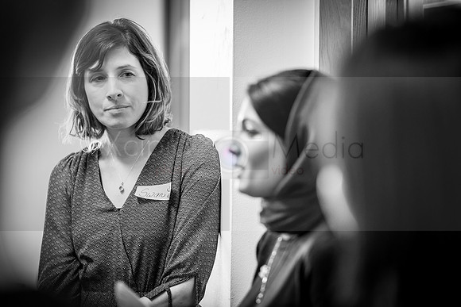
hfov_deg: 17.6
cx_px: 230
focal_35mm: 116
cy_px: 154
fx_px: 1486
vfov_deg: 11.8
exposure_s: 1/125
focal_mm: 116
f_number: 2.8
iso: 1000
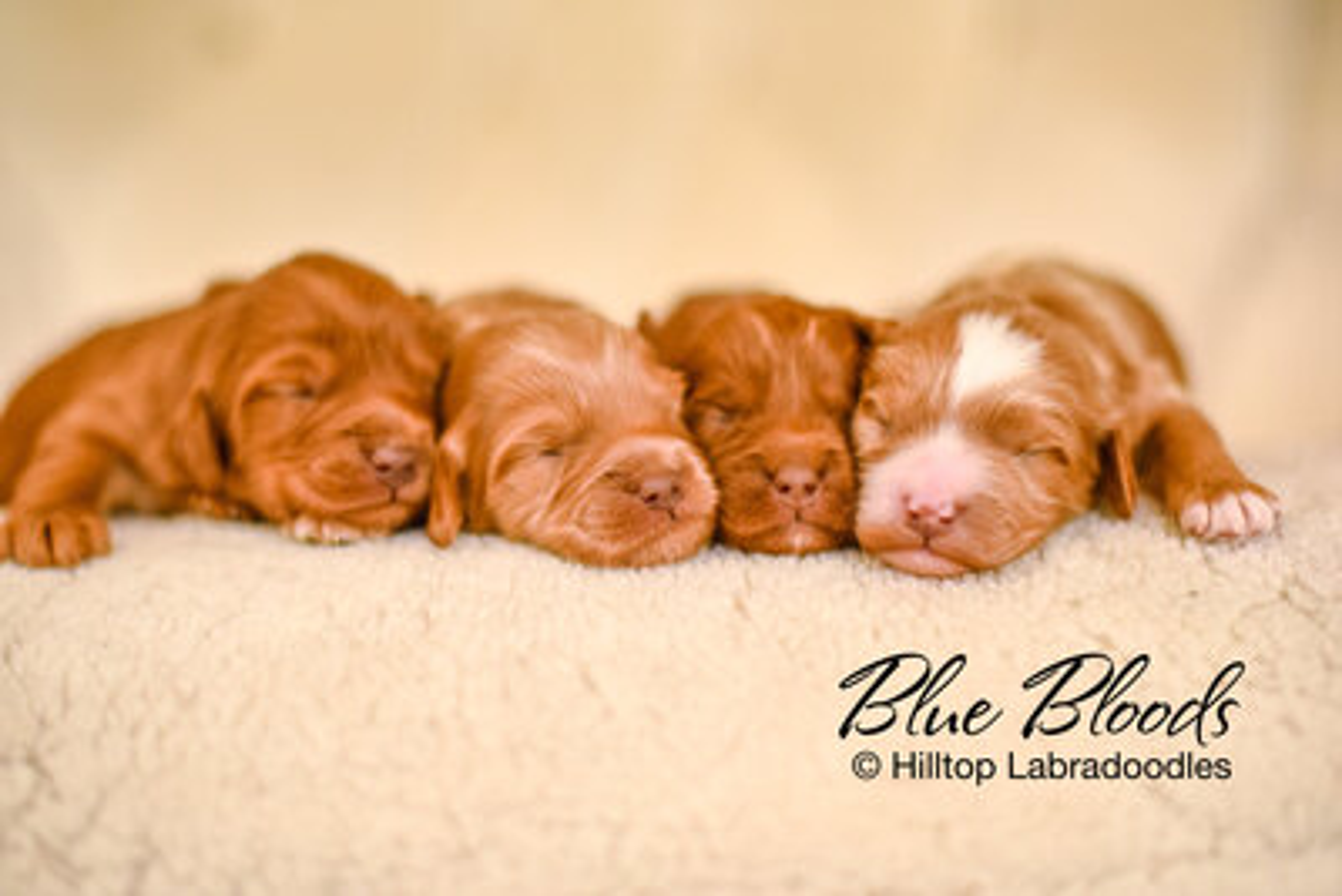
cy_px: 448
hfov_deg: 39.6
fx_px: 1864
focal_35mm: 50
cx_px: 671
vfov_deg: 27.0
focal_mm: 50
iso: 2500
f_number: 2
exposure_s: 1/4000
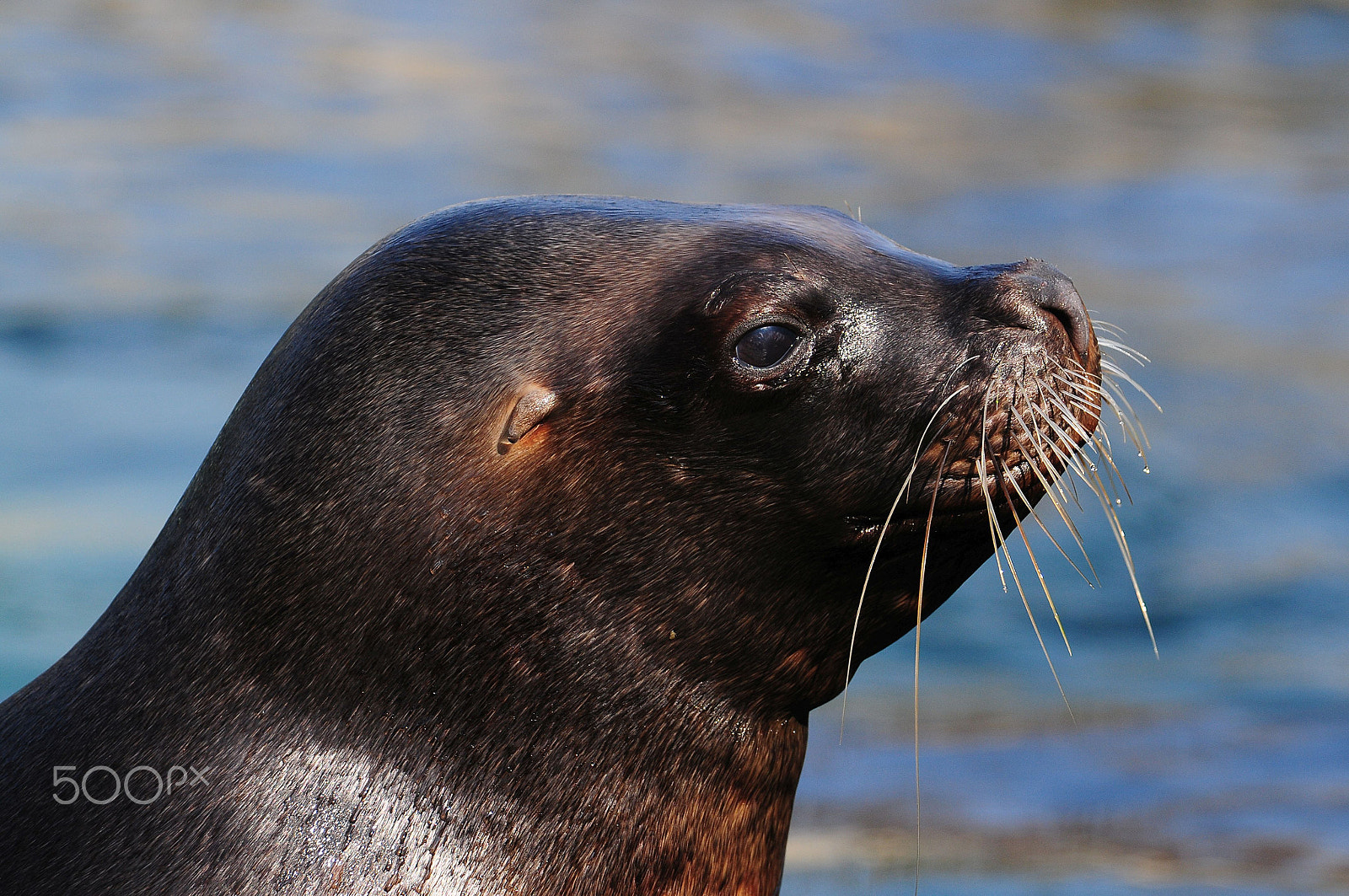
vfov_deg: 4.2
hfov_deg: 6.3
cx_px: 674
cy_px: 448
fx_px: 12352
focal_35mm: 330
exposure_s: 1/1250
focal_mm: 220
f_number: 5.3
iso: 400
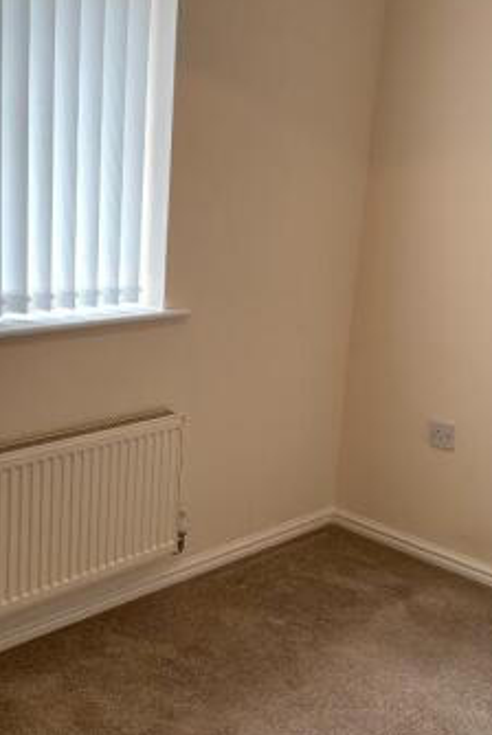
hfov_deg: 28.7
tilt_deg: -15.3
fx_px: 961
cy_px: 365
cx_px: 216
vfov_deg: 41.9
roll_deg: -3.7
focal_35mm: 47
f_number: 1.8
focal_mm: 4.25
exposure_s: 1/100
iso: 40
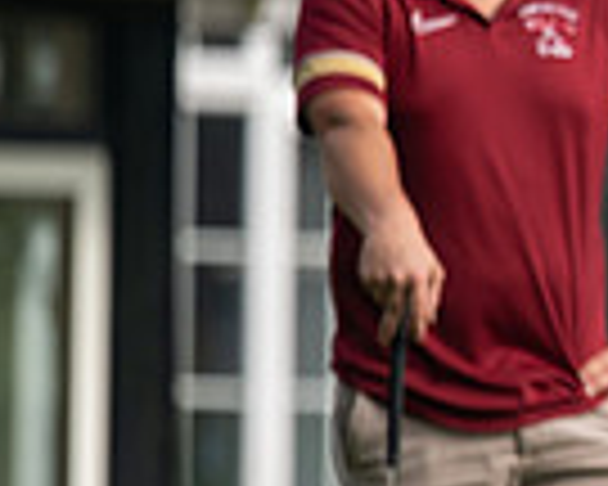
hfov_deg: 1.4
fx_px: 25408
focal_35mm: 1412
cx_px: 1460
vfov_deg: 1.1
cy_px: 191
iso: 160
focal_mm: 300
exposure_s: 1/1000
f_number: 4
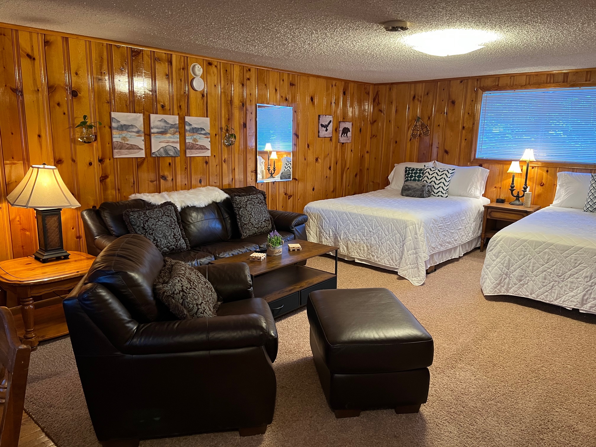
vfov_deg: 53.1
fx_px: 448
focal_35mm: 26
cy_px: 224
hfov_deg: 67.3
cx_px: 298
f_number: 1.5
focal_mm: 5.7
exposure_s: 1/60
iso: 250
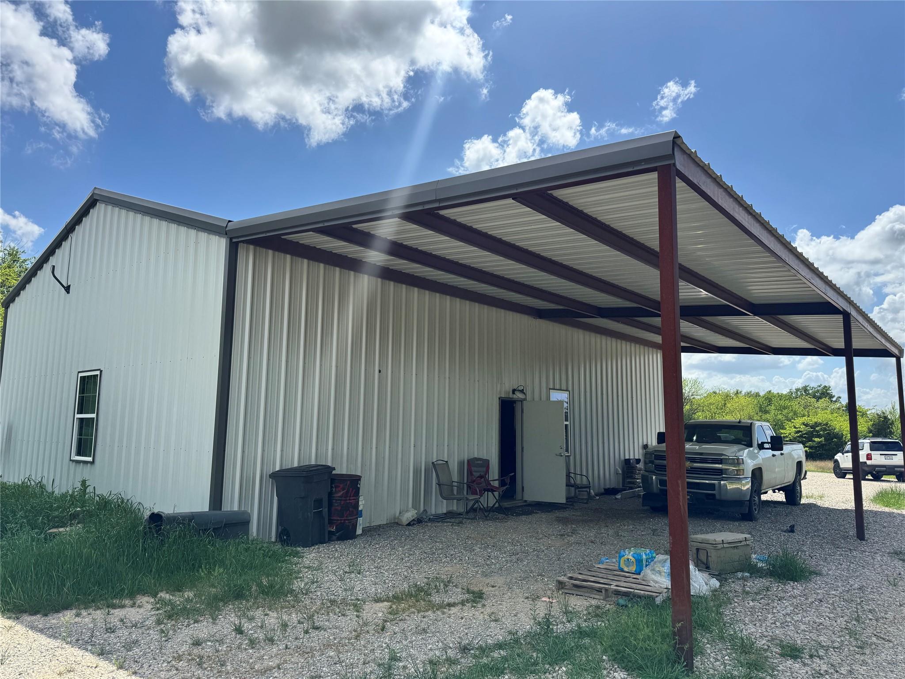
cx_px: 452
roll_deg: -1.0
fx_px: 627
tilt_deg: +8.1
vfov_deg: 56.8
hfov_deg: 71.6
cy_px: 340
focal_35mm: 24
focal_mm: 6.76
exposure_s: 1/5814
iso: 80
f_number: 1.78
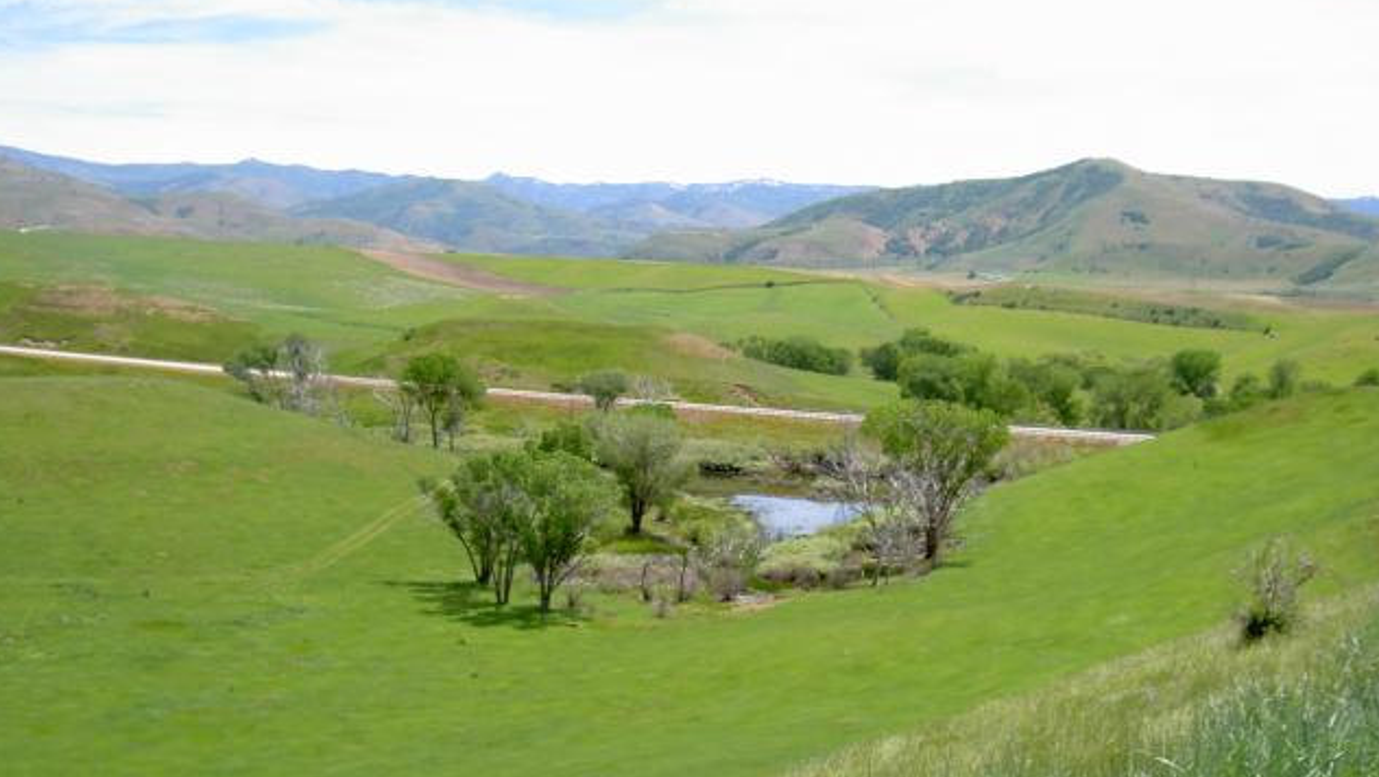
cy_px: 498
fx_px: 1573
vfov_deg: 27.6
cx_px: 687
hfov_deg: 47.3
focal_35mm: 43
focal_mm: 8
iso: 100
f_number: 4.7
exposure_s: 1/200
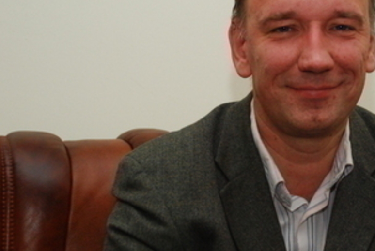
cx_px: 299
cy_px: 112
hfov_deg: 16.4
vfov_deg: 11.1
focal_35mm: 124
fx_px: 1294
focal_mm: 50
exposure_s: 1/180
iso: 1250
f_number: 5
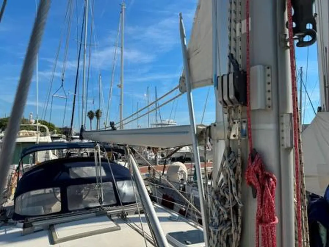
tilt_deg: +3.1
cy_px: 124
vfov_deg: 56.8
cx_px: 164
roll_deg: -0.4
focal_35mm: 24
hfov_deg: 71.6
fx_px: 228
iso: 80
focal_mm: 6.86
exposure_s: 1/7092
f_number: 1.78
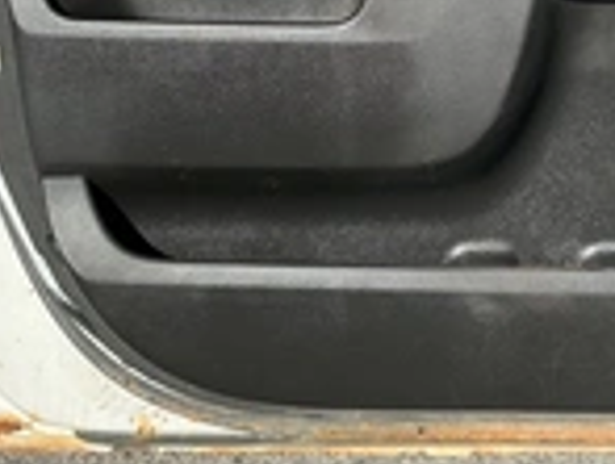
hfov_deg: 25.4
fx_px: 1354
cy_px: 21
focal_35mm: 76
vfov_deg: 19.0
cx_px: 431
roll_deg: -2.2
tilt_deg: -15.1
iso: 25
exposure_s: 1/1015
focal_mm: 3
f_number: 1.8
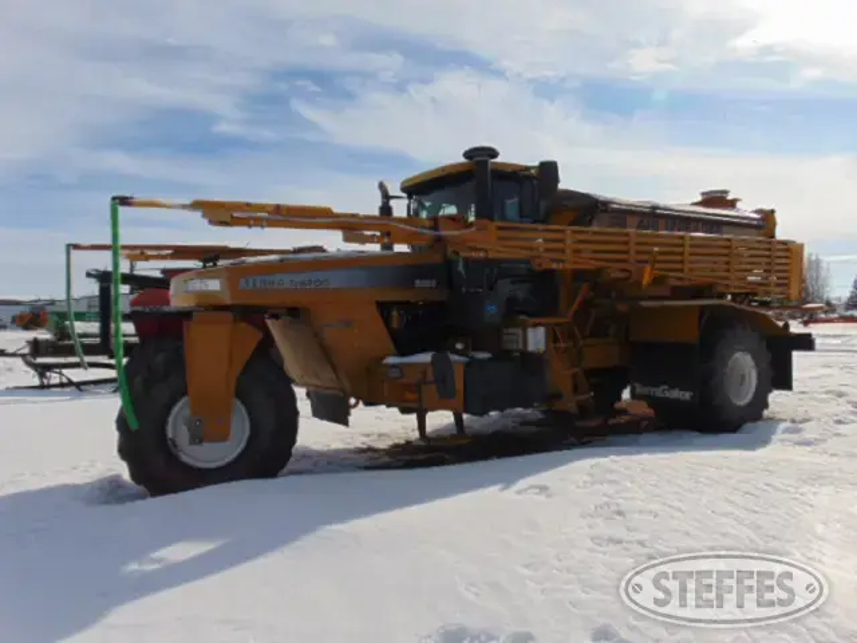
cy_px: 322
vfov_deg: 54.9
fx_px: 619
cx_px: 428
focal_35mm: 25
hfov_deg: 69.4
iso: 80
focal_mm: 4.5
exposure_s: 1/800
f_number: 7.7
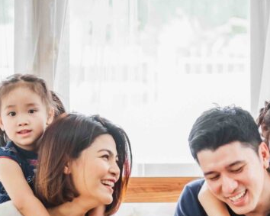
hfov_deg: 13.4
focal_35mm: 144
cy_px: 194
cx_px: 143
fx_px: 1150
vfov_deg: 10.7
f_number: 1.4
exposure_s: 1/750
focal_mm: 35
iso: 400
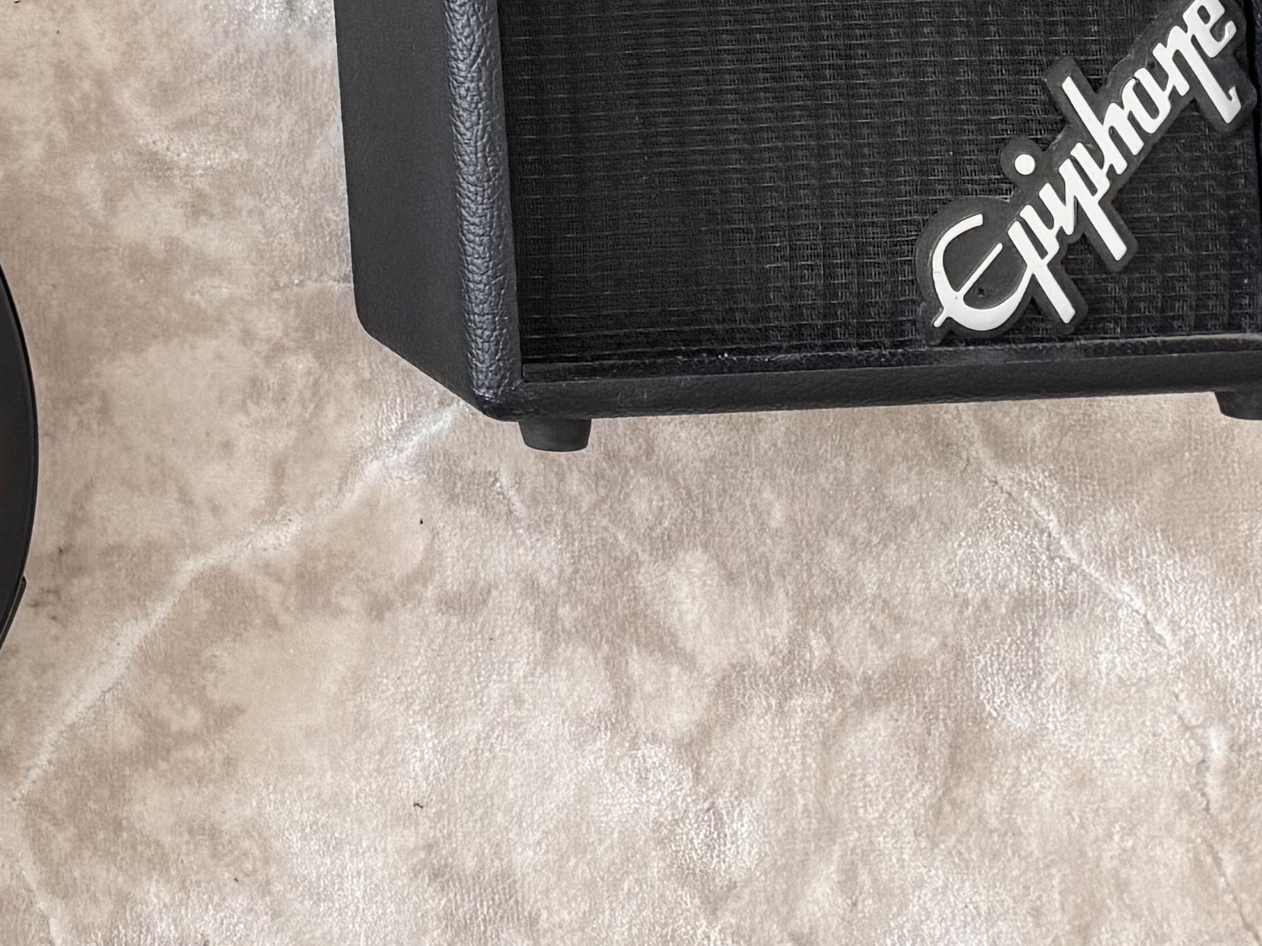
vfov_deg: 14.9
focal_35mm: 88
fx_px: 3208
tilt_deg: -85.8
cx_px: -597
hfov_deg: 19.6
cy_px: -672
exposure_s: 1/98
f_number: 1.78
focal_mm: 6.76
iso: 200
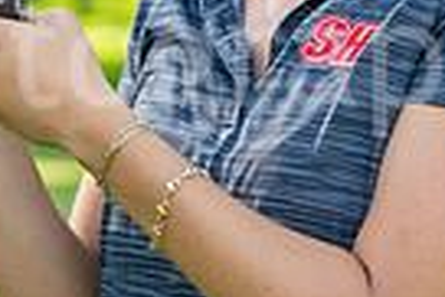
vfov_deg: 2.9
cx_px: 187
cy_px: -100
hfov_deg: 4.4
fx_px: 5803
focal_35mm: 469
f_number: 5.6
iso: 200
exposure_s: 1/125
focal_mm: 110
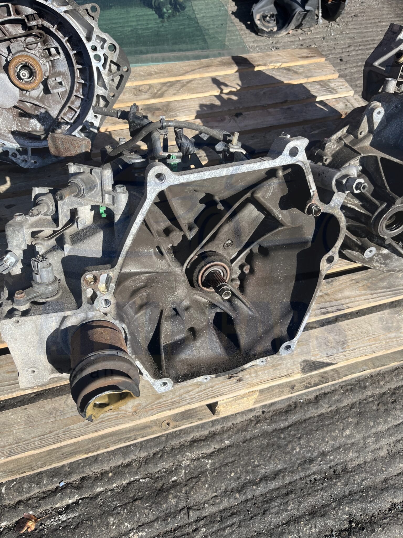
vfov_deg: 67.3
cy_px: 269
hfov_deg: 53.1
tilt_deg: -51.3
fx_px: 404
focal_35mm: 26
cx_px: 202
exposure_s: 1/1776
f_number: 1.6
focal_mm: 5.1
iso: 50
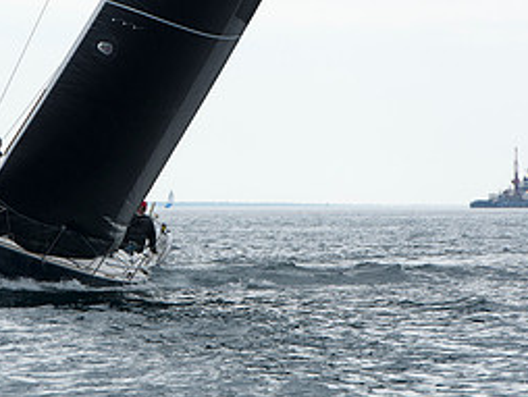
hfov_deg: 4.5
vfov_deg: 3.4
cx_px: 148
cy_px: 203
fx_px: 6702
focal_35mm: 439
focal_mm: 200
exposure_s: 1/800
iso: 250
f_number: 9
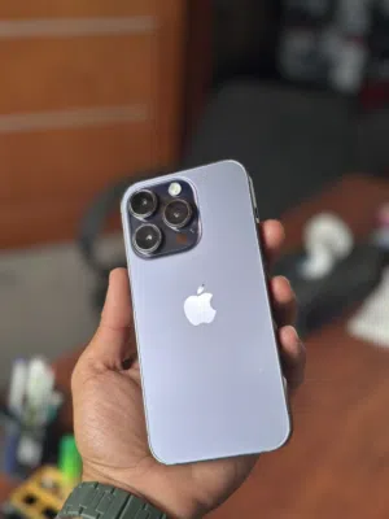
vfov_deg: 39.7
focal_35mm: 48
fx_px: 719
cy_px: 260
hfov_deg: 30.3
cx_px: 194
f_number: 1.78
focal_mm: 6.86
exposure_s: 1/121
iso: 100
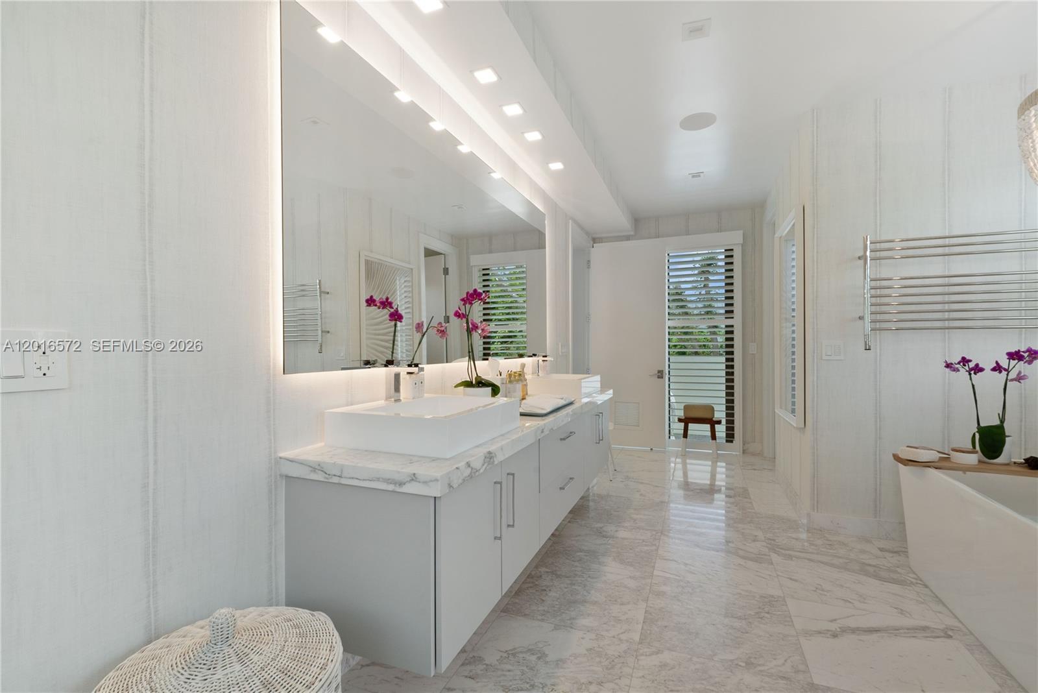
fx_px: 461
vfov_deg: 73.8
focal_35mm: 16
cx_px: 519
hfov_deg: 96.7
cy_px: 346
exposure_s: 1/20
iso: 640
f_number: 13
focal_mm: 16
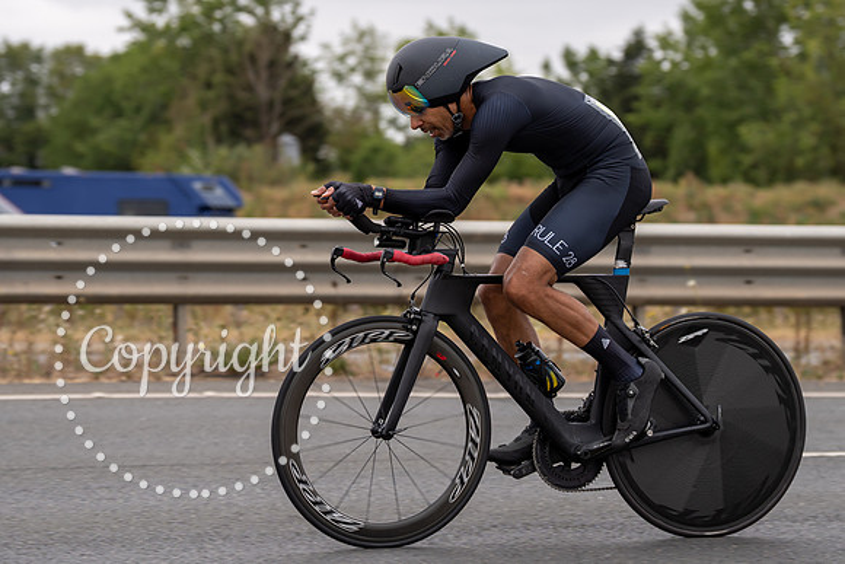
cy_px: 237
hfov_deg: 17.3
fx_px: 2772
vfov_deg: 11.6
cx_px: 405
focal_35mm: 118
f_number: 3.5
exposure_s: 1/800
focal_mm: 91
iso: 100
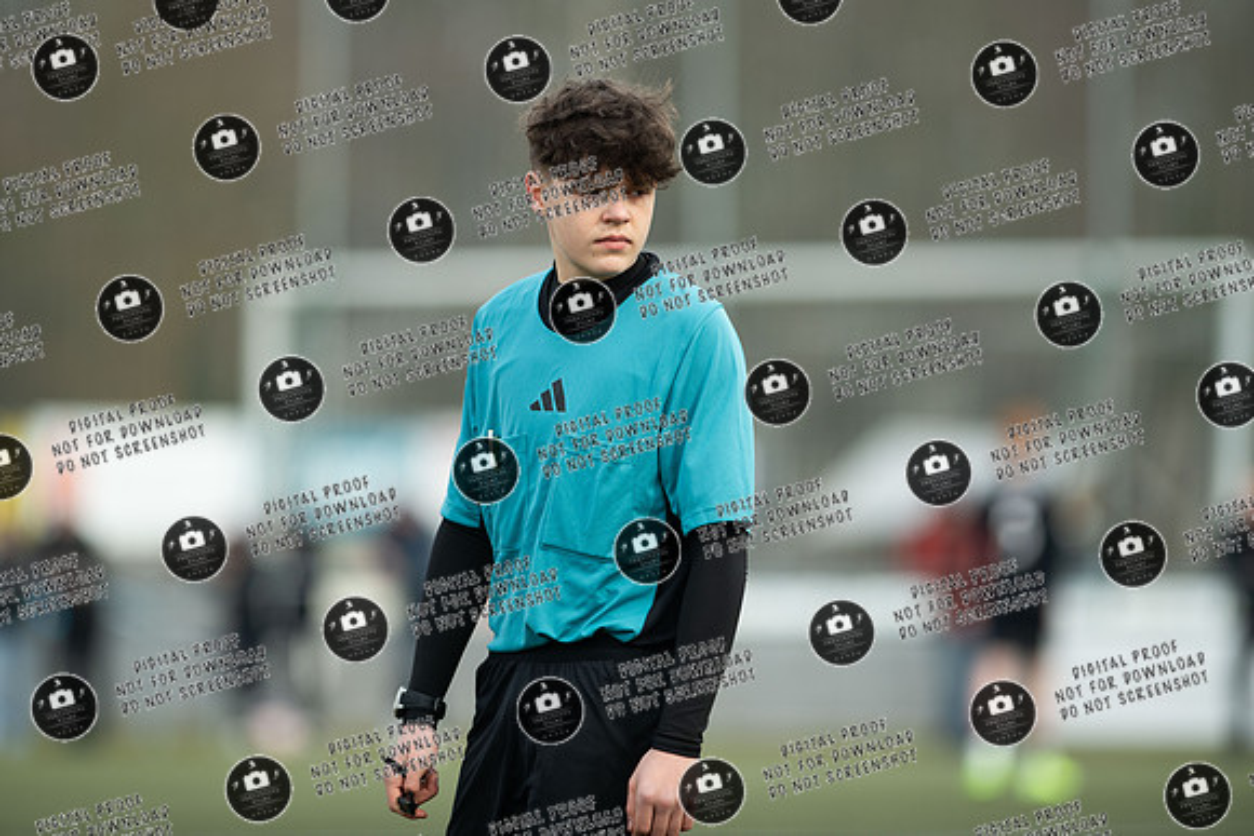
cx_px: 627
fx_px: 11268
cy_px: 385
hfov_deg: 6.4
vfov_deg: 4.3
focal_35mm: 323
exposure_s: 1/1600
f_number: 3.2
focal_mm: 300
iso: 250
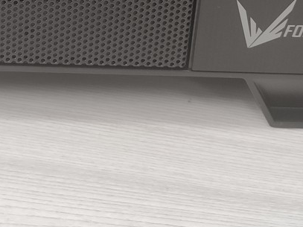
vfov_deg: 14.7
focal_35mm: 92
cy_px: -134
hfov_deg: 20.7
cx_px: 10
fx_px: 805
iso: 193
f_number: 1.75
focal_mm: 4.77
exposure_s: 1/50
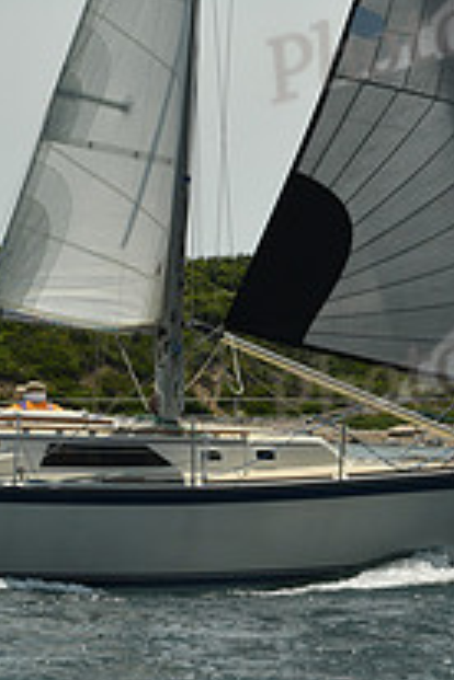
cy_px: -105
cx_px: 97
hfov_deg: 6.1
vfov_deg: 9.1
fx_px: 4237
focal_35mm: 224
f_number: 11
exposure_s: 1/1000
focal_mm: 80
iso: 320
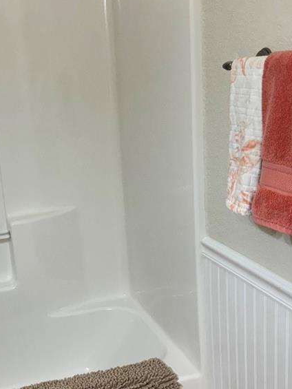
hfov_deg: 28.2
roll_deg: +8.1
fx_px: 573
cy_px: 251
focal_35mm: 51
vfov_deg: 37.2
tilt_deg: -17.8
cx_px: 74
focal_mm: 6.76
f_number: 1.78
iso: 200
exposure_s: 1/120
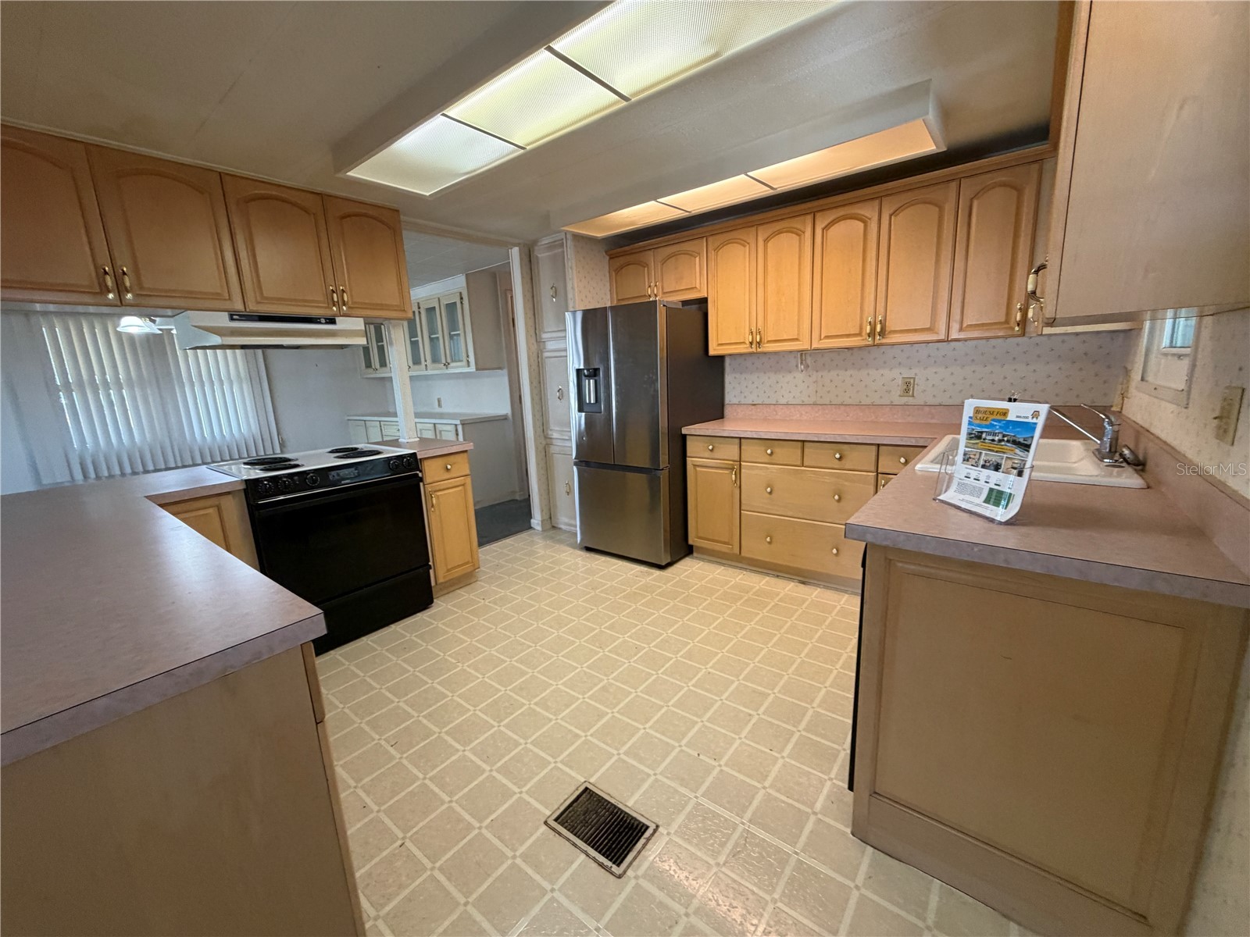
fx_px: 506
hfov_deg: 102.1
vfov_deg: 85.7
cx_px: 625
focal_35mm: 14
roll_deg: +2.7
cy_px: 468
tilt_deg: -10.4
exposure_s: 1/60
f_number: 2.2
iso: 250
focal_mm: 2.22
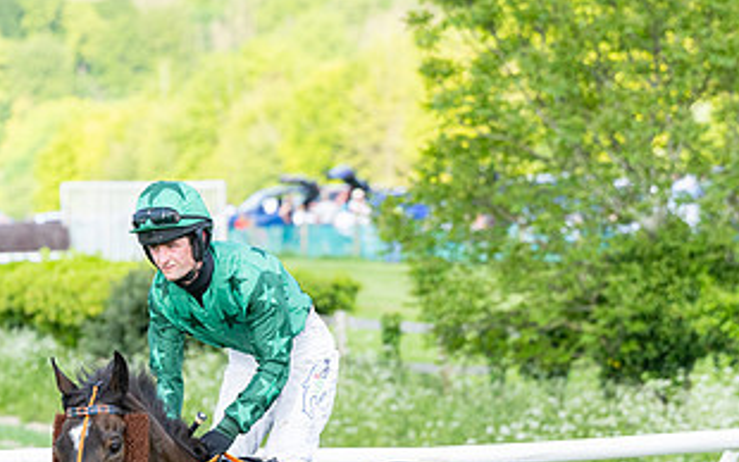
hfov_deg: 6.3
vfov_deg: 3.9
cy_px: 491
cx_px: 178
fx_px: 6749
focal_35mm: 335
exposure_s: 1/1250
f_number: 4
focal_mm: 130
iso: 400
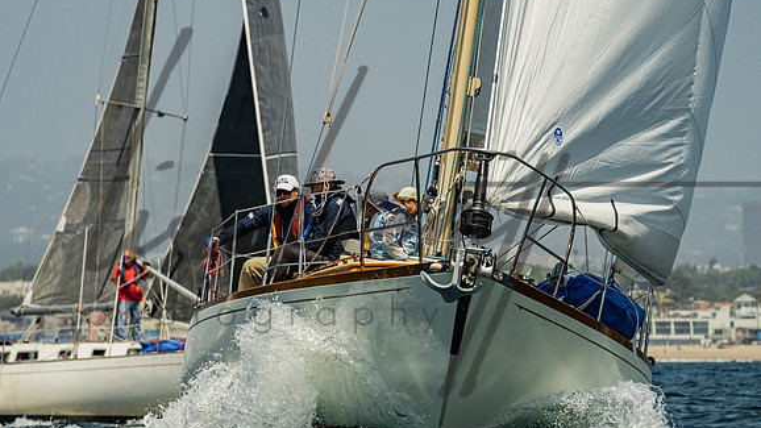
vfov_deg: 3.3
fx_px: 7465
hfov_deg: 5.8
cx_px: 327
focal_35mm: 370
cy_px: 155
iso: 320
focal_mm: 200
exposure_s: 1/1600
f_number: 6.3
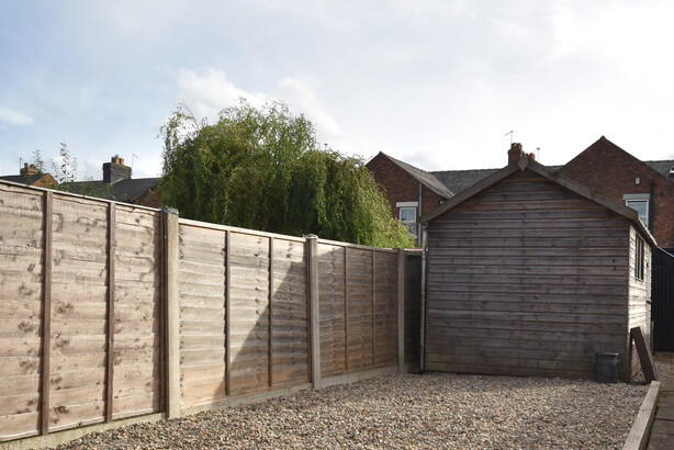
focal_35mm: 35
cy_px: 289
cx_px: 474
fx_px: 656
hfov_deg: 52.8
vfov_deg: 37.6
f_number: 8
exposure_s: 1/200
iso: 100
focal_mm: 14
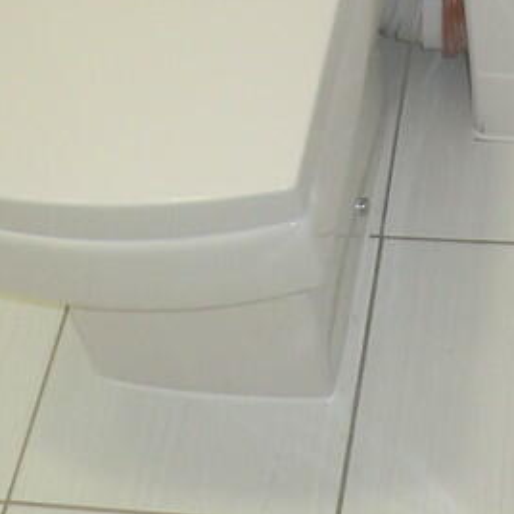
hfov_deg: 21.1
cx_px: 426
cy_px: 38
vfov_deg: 20.9
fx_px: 1361
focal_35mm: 81
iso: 250
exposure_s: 1/60
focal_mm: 4.3
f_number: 3.2
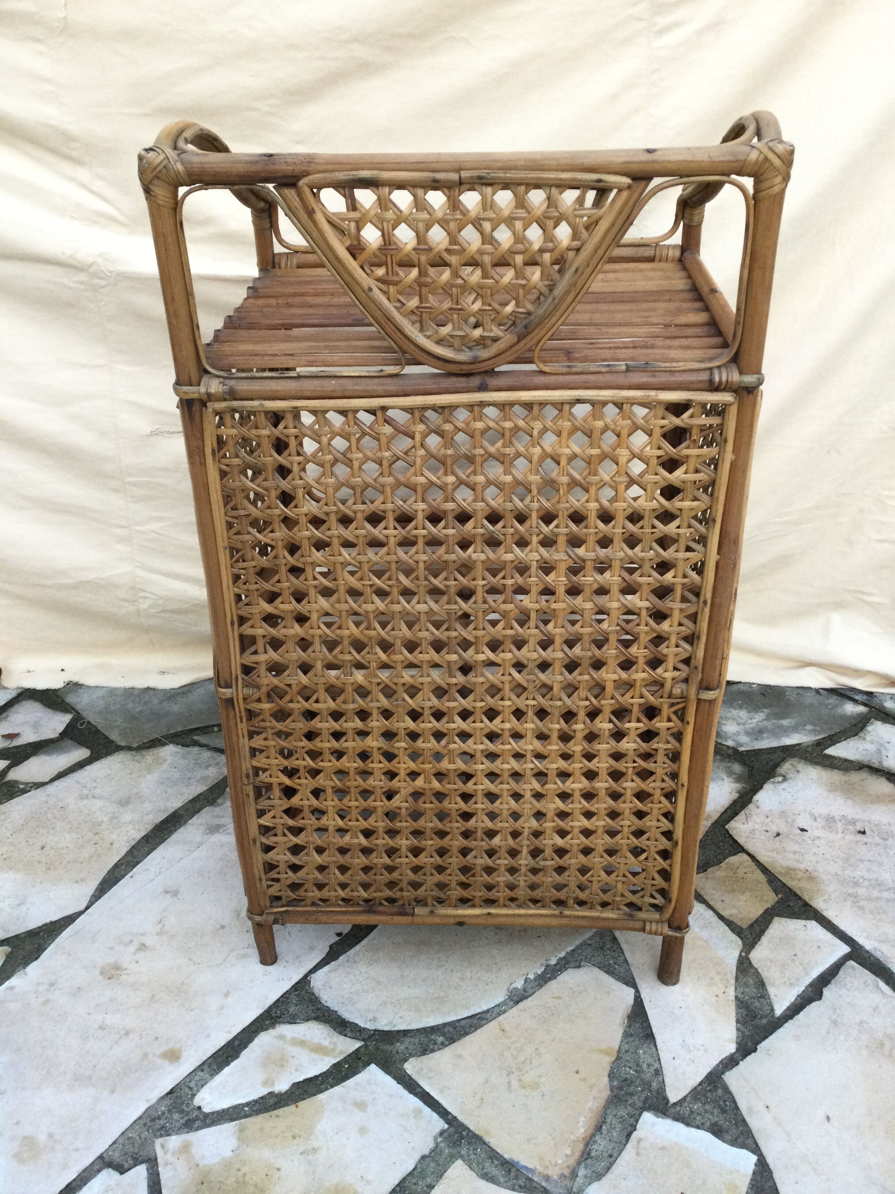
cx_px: 448
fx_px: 1069
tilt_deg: -31.0
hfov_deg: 45.4
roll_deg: +2.1
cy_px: 597
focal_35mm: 31
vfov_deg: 58.4
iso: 40
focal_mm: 3.3
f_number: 2.4
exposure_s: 1/33
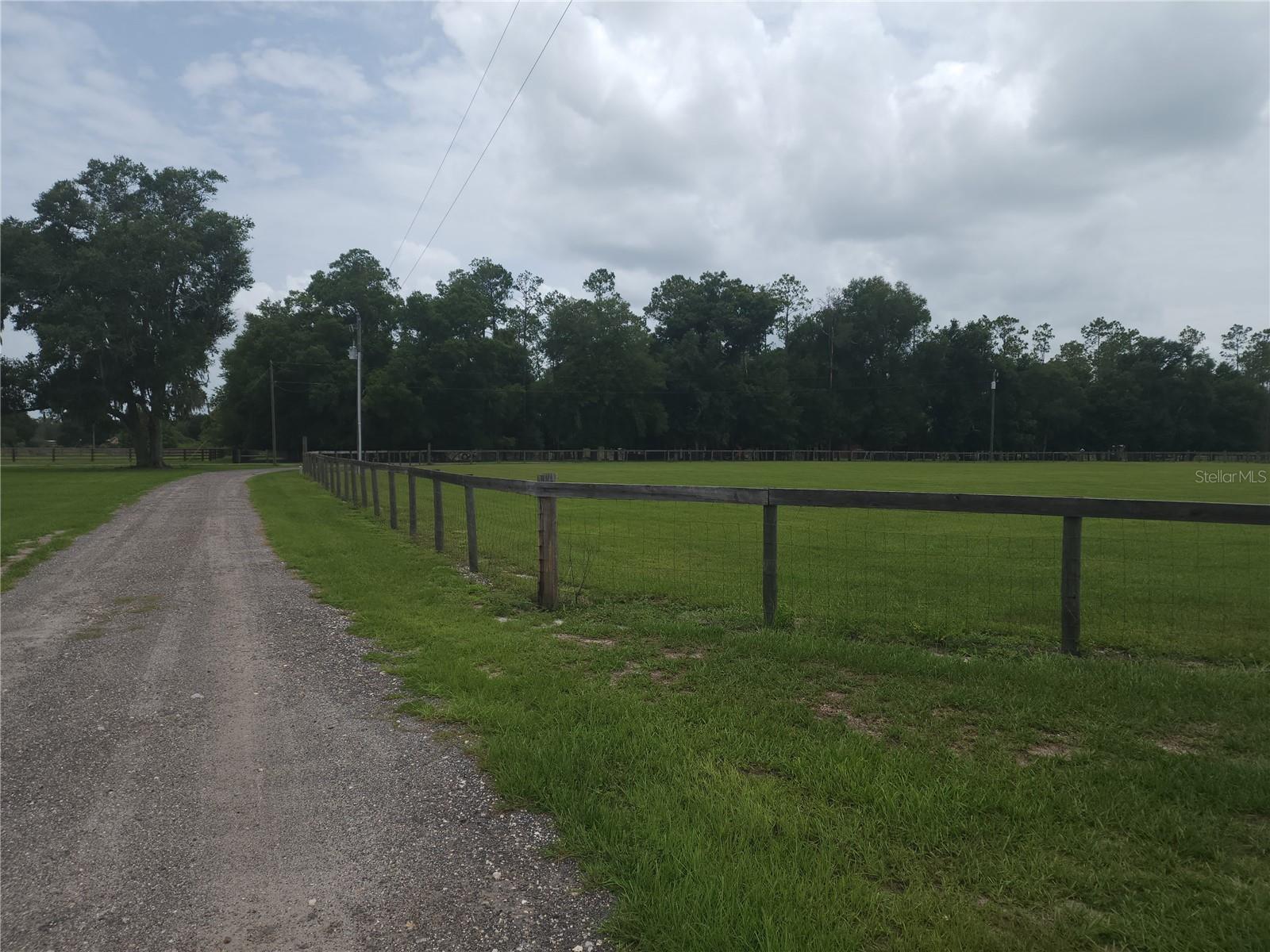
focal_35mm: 23
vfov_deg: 58.9
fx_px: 844
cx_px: 635
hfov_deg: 73.9
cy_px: 476
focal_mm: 6.4
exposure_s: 1/1152
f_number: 1.8
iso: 12
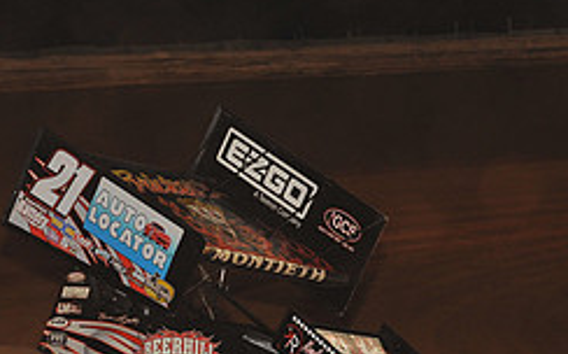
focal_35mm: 291
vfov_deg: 4.5
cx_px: 147
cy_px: 321
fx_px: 4500
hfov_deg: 7.2
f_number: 6.3
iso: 800
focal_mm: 120
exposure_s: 1/320
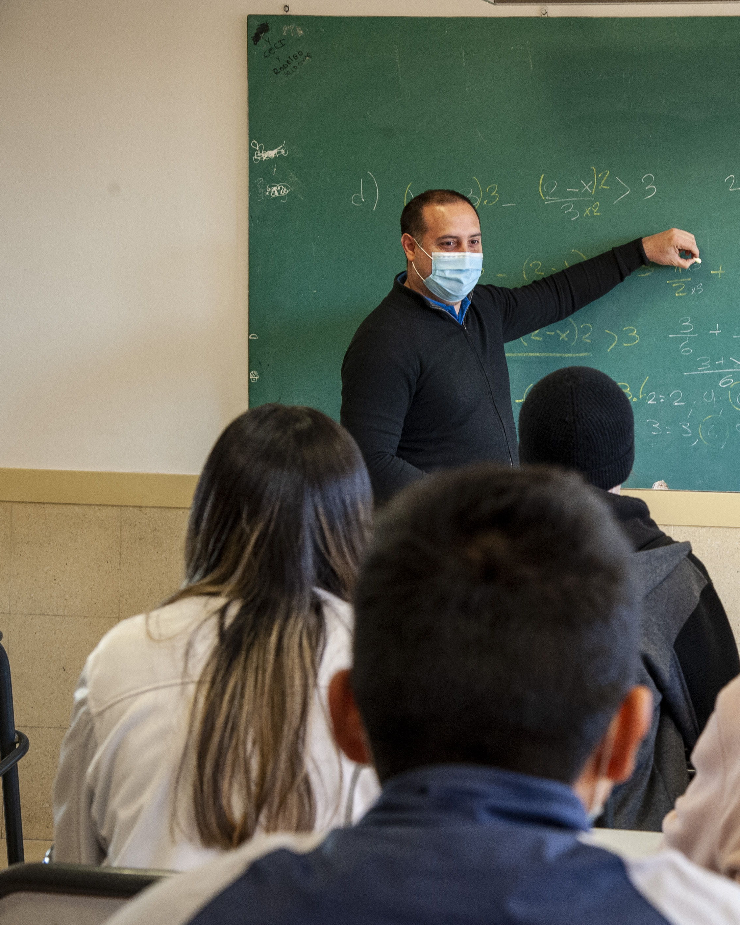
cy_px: 465
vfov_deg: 21.7
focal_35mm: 88
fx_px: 2409
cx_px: 661
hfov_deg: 17.2
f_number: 7.1
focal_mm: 62
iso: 2500
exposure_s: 1/100
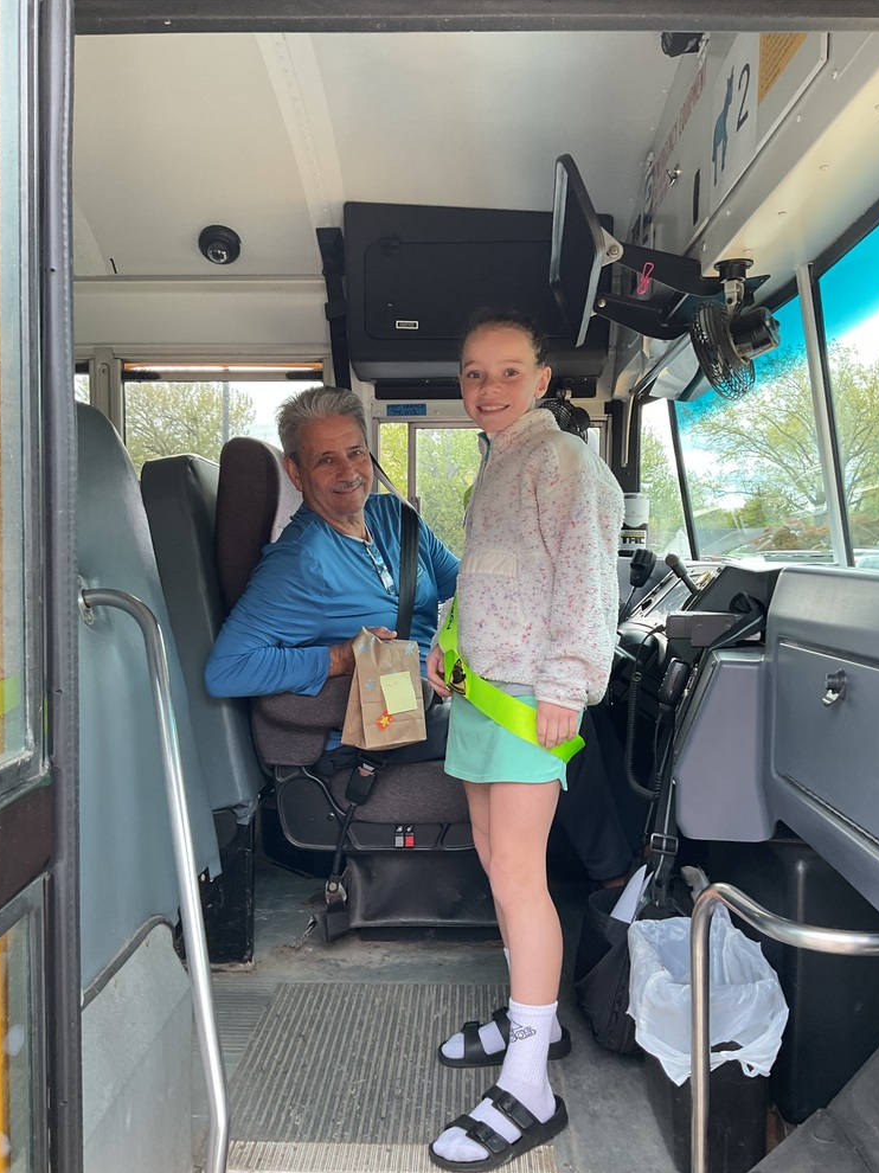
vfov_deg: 60.0
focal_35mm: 30
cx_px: 437
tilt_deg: -2.9
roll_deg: -1.0
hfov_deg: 46.8
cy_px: 605
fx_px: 1016
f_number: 1.8
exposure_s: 1/60
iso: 50
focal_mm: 3
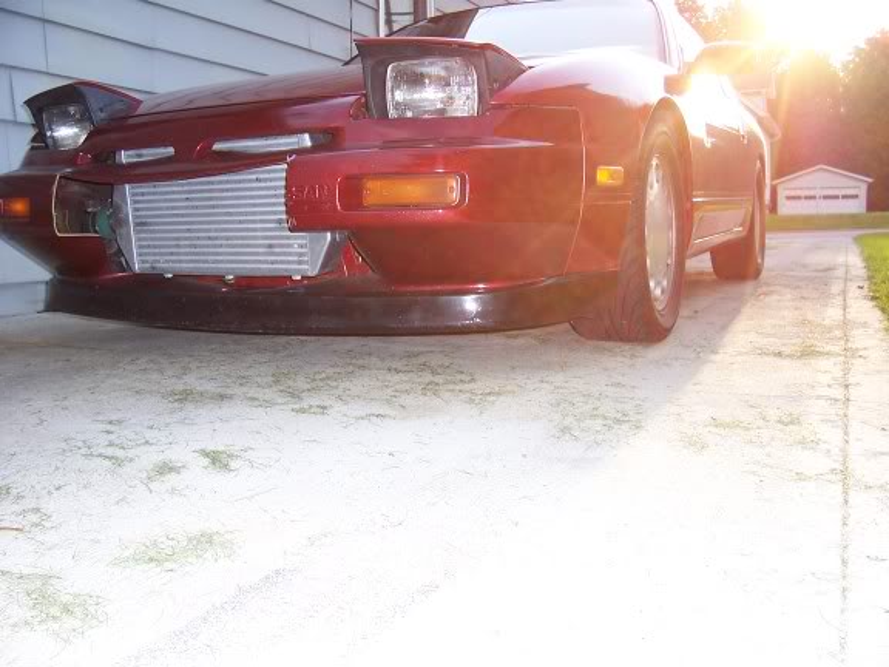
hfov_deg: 54.0
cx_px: 444
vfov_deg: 41.8
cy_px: 334
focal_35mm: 34
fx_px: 873
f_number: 2.7
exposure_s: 1/350
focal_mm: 5.6
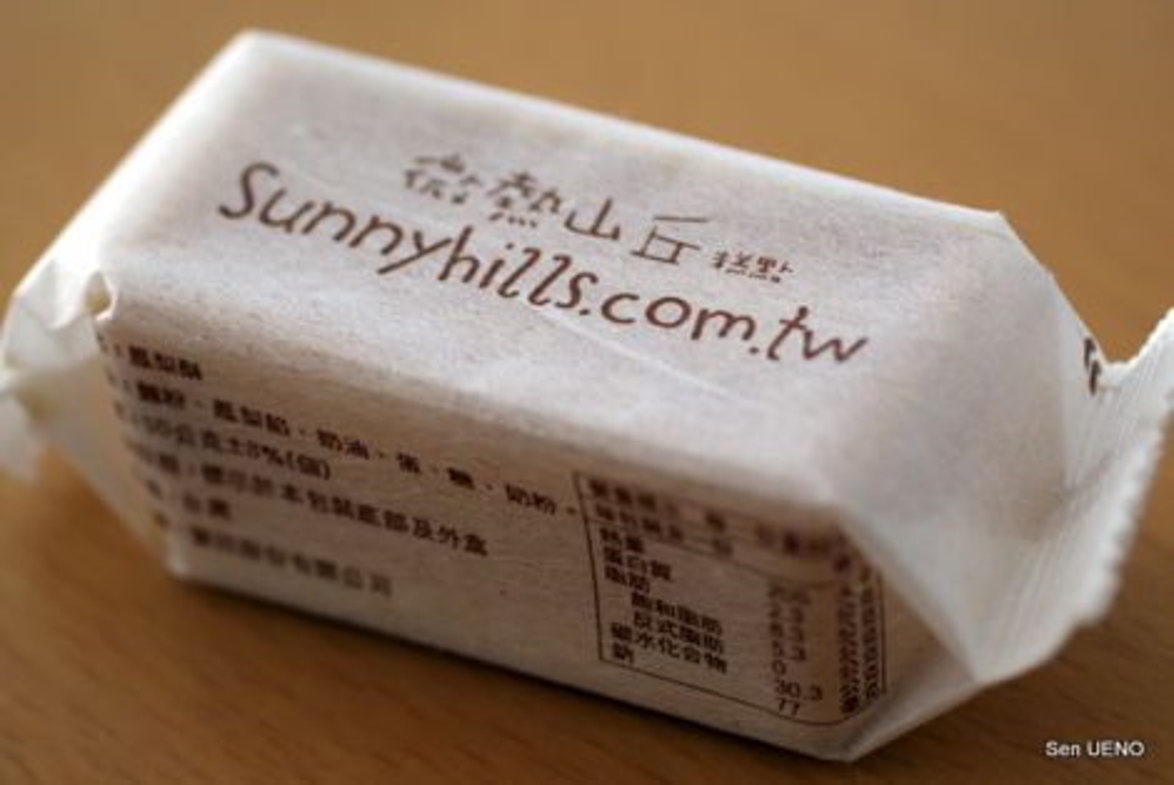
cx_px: 587
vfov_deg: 18.2
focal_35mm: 75
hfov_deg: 27.0
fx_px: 2447
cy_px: 392
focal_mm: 50
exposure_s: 1/80
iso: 125
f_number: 3.5
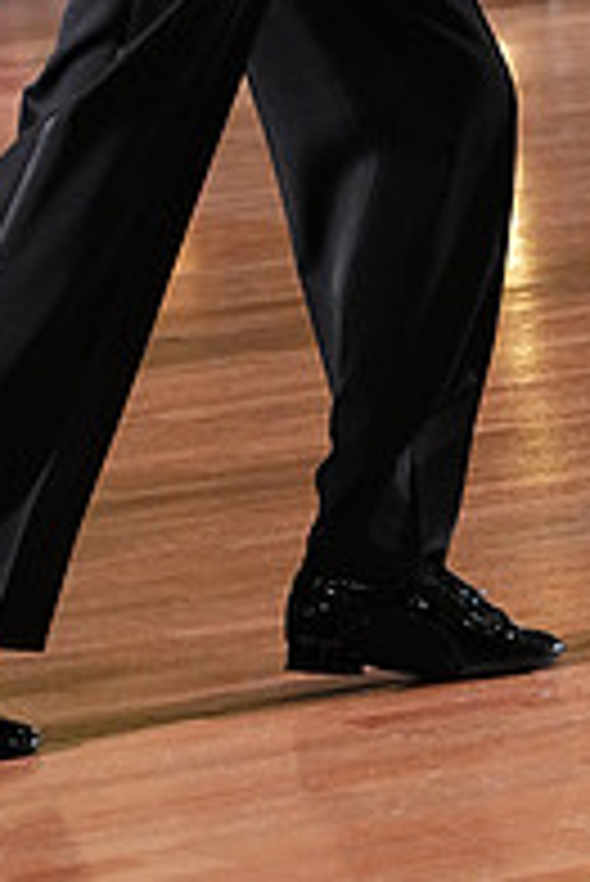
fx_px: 5300
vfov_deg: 9.4
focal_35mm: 216
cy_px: -225
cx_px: 700
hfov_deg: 6.3
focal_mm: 73
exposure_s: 1/400
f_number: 5
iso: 6400
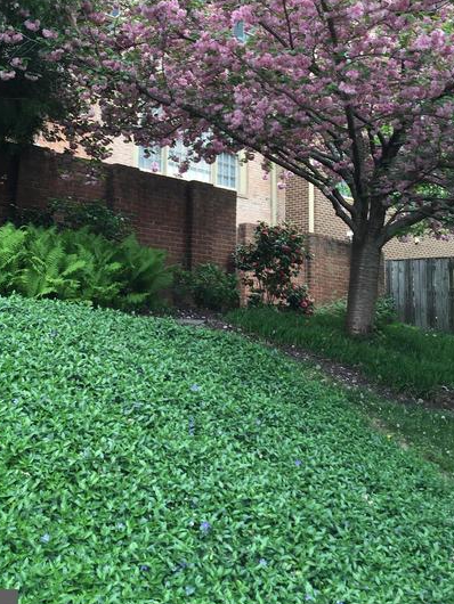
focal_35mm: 42
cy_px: 198
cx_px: 204
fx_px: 734
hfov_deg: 34.3
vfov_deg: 44.1
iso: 32
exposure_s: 1/120
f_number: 2.2
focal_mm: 4.15
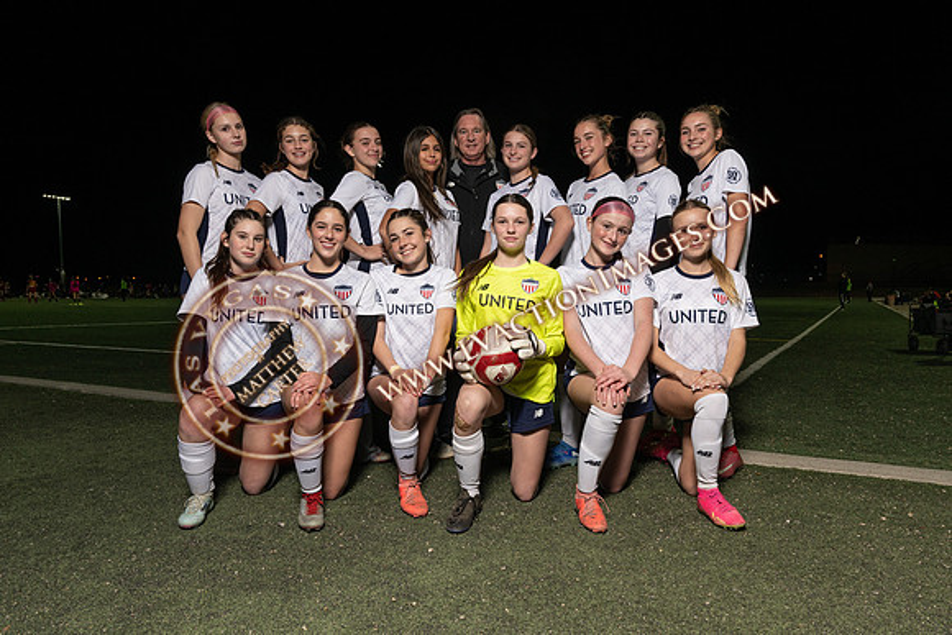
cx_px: 488
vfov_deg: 49.8
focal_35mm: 26
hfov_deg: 69.6
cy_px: 324
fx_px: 685
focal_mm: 24
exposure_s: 1/80
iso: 320
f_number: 8
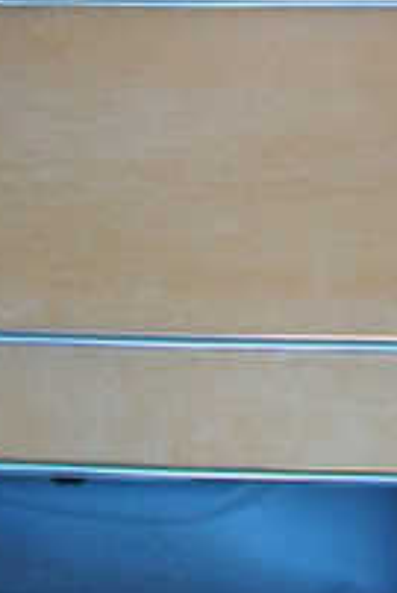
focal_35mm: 95
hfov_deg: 14.4
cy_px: -29
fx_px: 1569
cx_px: 276
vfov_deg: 20.6
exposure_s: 1/60
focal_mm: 20
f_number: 9.5
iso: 800
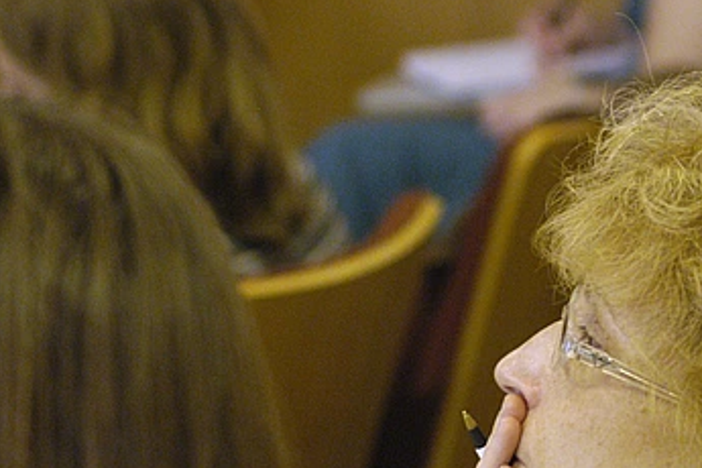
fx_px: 4095
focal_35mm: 210
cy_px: 394
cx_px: 531
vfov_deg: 6.5
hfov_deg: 9.8
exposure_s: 1/40
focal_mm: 70
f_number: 3.2
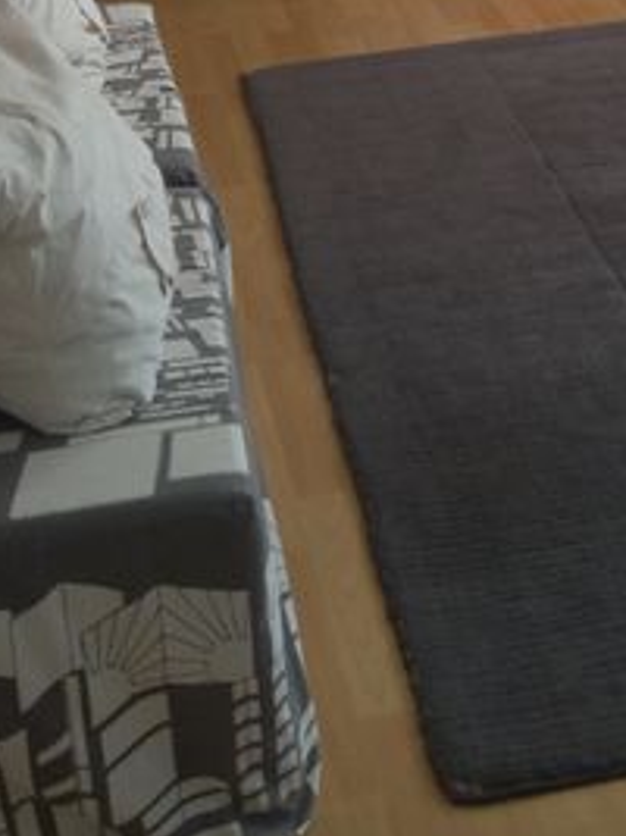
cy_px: -357
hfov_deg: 18.0
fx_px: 1955
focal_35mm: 81
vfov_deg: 21.0
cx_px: 520
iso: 113
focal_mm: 4.74
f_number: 1.79
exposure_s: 1/33
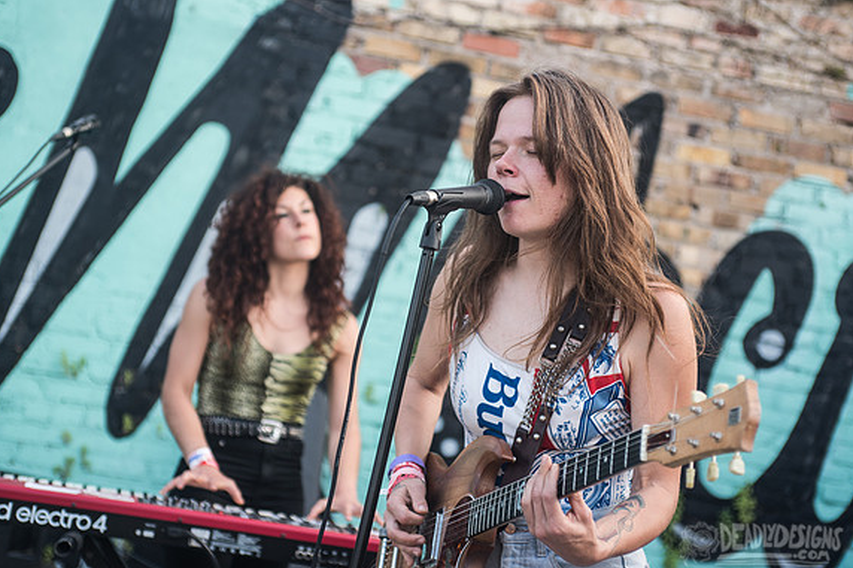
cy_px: 287
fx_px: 1682
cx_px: 424
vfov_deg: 19.2
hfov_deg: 28.5
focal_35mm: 71
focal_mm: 70
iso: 320
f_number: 3.5
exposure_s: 1/400
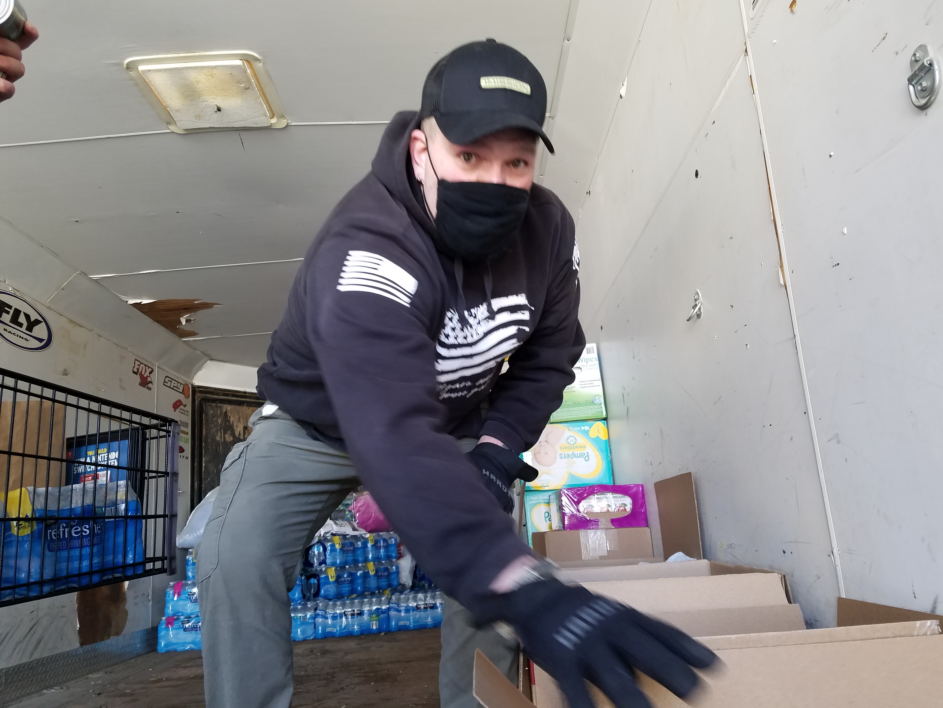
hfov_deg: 67.3
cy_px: 354
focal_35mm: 26
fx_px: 708
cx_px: 472
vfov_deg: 53.1
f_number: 1.7
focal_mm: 4.2
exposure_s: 1/120
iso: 160
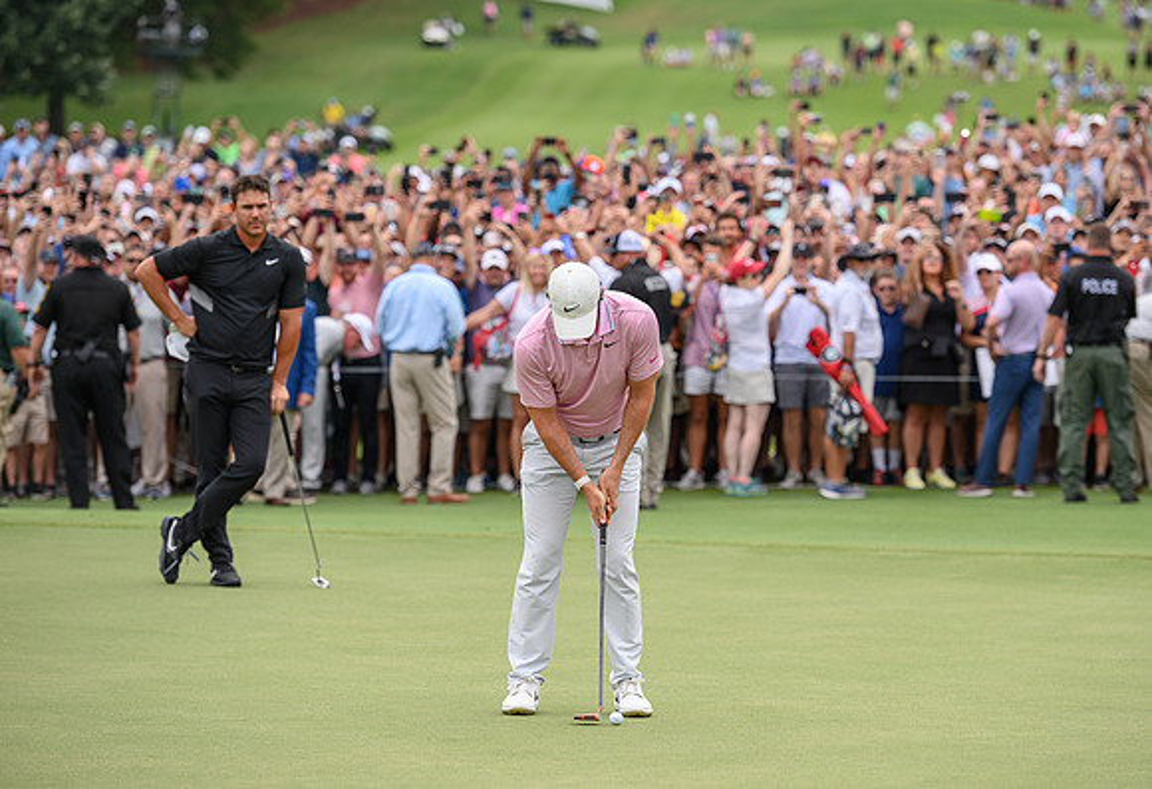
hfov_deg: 10.8
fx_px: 6072
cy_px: 428
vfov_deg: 7.4
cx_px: 644
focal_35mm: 188
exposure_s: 1/400
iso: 160
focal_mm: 170
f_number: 4
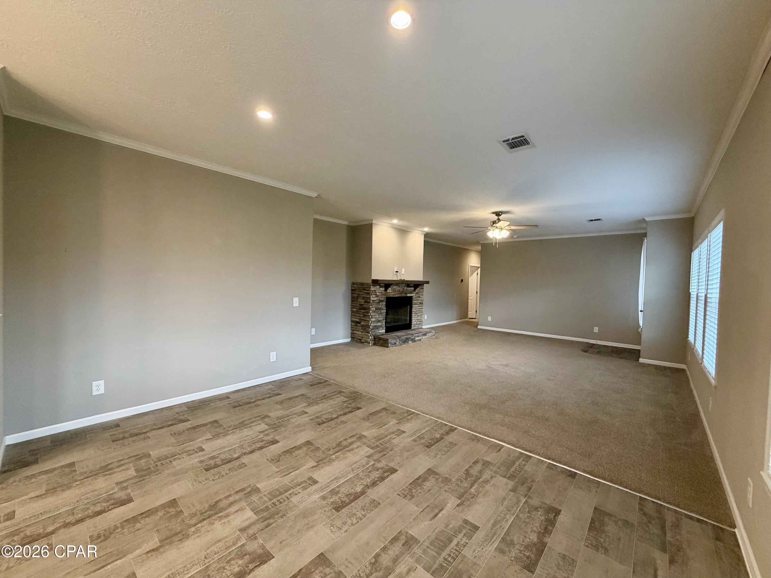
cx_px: 386
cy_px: 289
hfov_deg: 102.1
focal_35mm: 14
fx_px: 312
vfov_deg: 85.7
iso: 320
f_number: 2.2
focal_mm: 2.22
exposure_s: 1/60
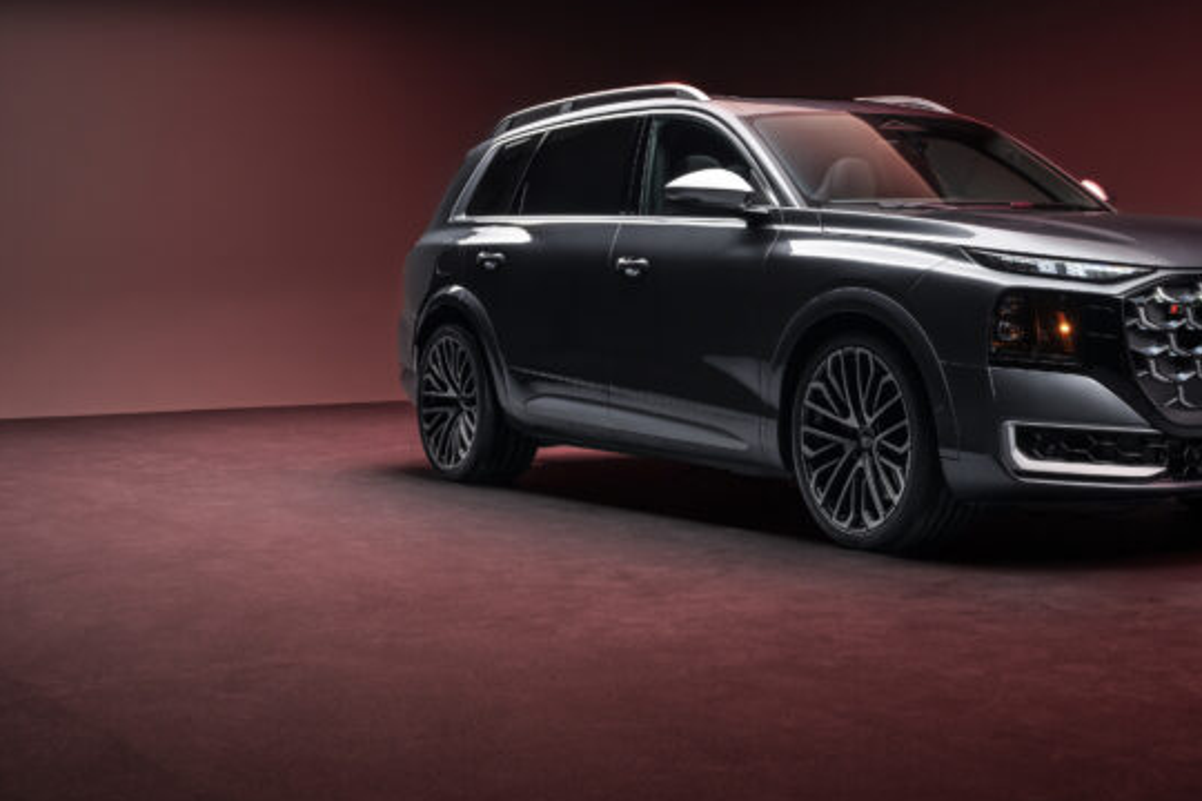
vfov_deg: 23.7
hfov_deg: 34.7
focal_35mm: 57
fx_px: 1903
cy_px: 300
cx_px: 815
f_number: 8
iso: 250
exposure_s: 1/4
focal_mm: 46.9
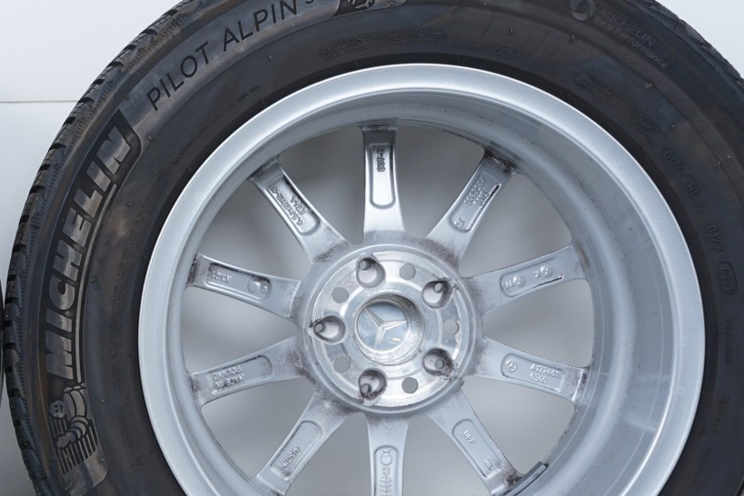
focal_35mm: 68
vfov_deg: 20.0
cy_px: 236
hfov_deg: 28.1
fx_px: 1405
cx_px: 17
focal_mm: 29
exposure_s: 1/125
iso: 200
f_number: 8
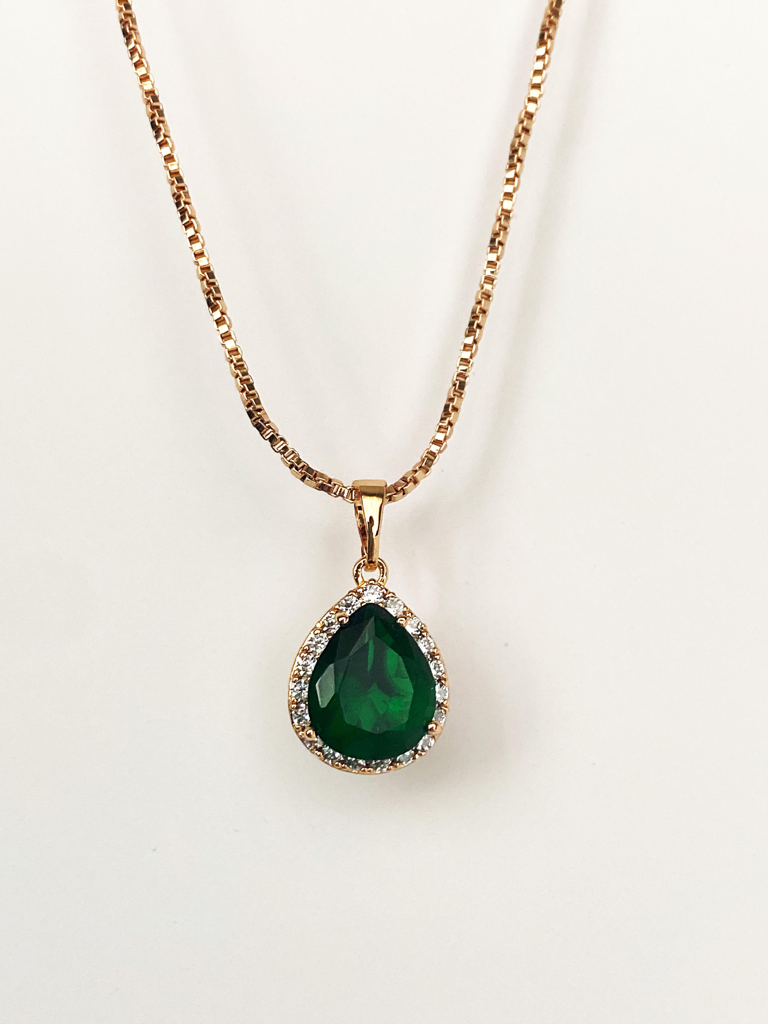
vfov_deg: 36.8
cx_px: 384
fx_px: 1538
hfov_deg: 28.0
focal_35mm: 52
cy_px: 512
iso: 80
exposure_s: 1/121
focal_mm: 4.25
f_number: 1.8
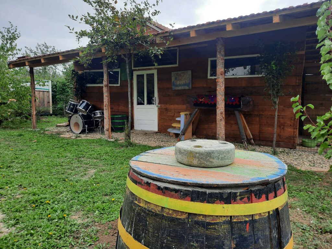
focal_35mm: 25
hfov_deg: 69.4
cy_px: 124
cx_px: 166
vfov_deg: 54.9
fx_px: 240
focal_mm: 4.6
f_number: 2
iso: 32
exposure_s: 1/156
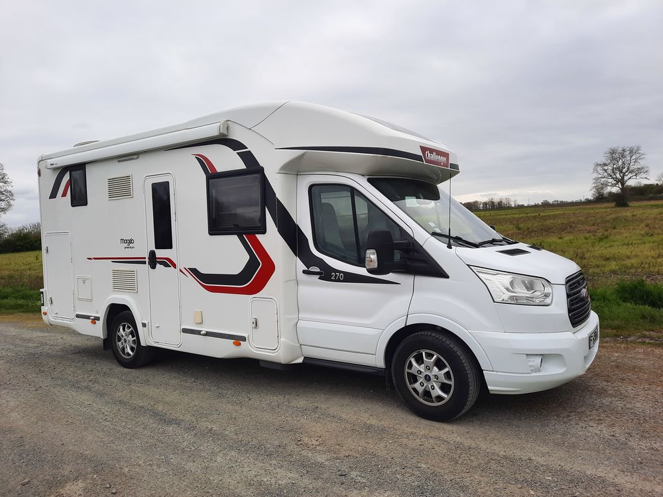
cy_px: 248
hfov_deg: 69.4
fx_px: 479
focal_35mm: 25
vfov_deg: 54.9
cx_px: 332
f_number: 2
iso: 32
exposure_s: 1/495
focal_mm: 4.6
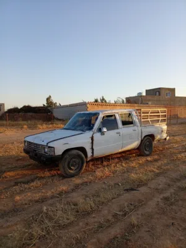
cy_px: 124
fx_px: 179
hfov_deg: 54.8
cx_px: 93
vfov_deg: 69.4
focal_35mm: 25
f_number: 1.8
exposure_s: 1/515
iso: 100
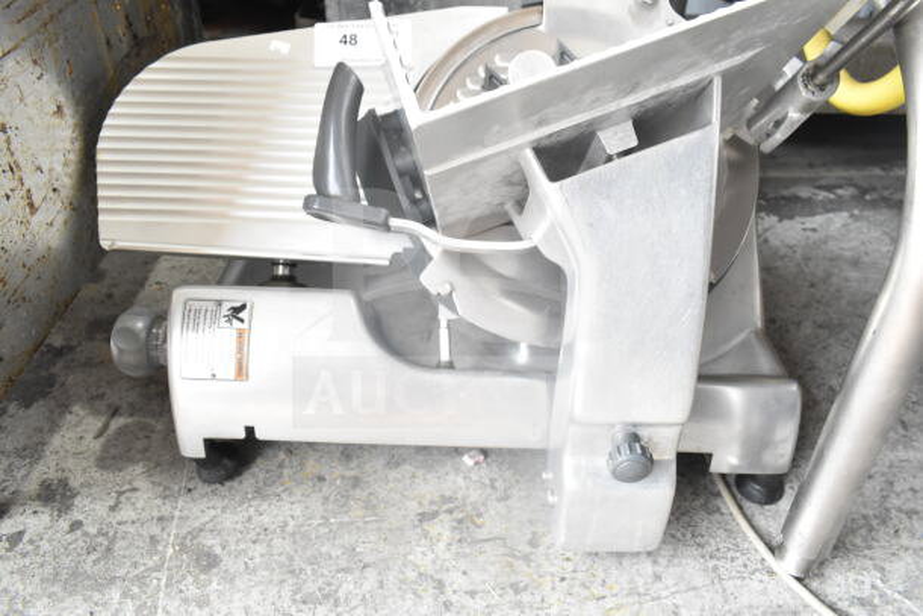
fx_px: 692
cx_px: 462
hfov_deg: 67.4
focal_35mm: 27
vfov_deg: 48.0
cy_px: 308
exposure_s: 1/200
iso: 1600
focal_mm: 18
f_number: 7.1
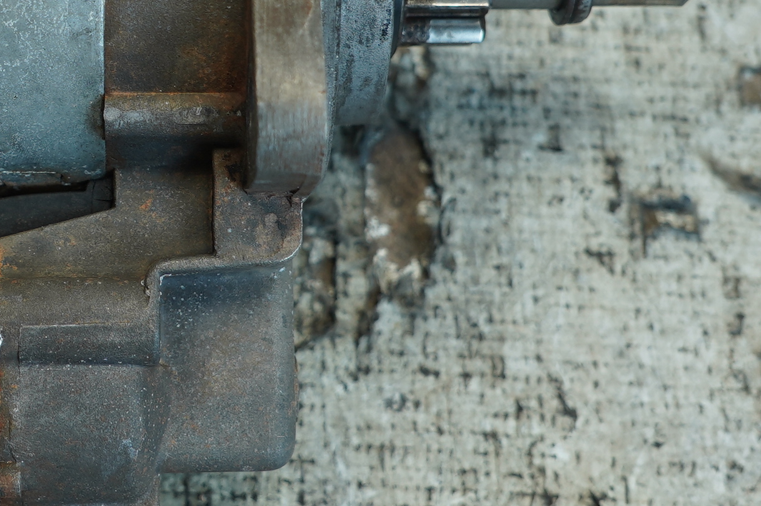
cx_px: -13
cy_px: 84
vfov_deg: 15.2
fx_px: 1880
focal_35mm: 89
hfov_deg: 22.0
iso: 160
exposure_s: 1/60
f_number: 4
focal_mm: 24
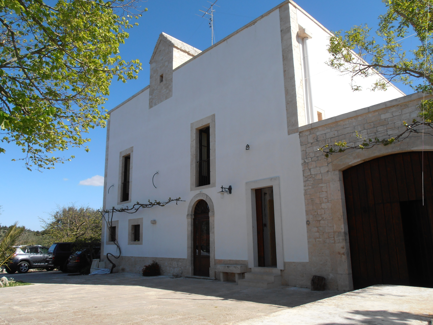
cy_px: 162
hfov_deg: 60.0
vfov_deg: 46.8
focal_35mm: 30
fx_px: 375
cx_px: 216
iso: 80
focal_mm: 5.25
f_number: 3.5
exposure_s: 1/1000
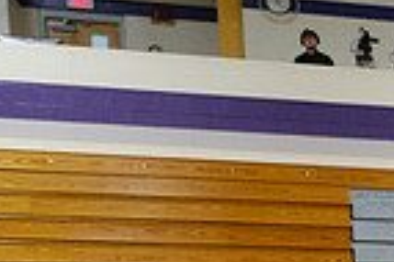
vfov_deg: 10.6
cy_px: 525
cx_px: 785
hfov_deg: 14.5
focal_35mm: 118
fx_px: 1290
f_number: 2.8
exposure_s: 1/125
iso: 1600
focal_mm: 19.4
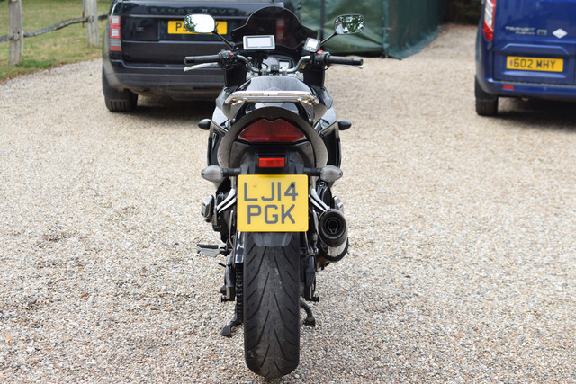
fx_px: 840
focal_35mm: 52
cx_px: 288
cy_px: 192
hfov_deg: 37.8
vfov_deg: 25.8
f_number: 2.5
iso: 100
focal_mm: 35
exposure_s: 1/250
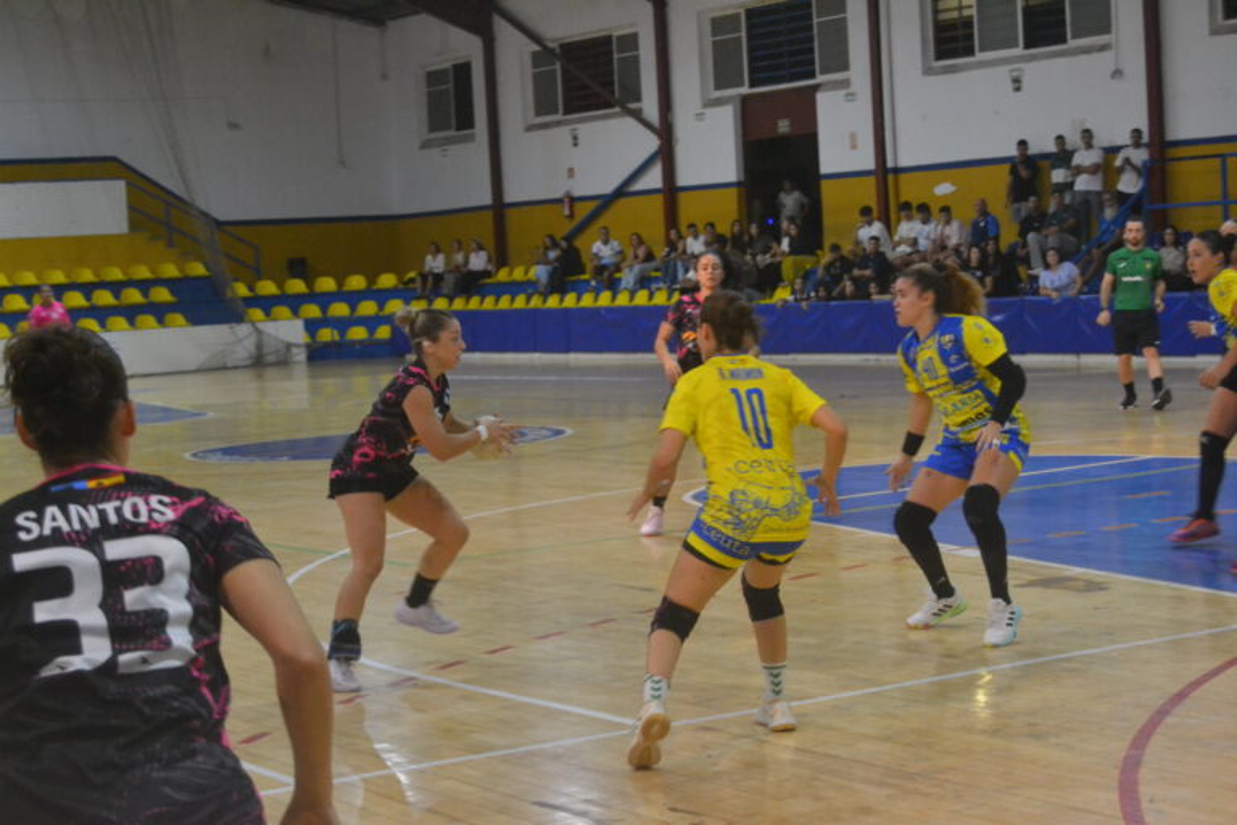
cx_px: 618
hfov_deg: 28.1
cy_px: 412
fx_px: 2474
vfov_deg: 18.9
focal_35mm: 72
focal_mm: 48
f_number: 5.3
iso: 3200
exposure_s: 1/160
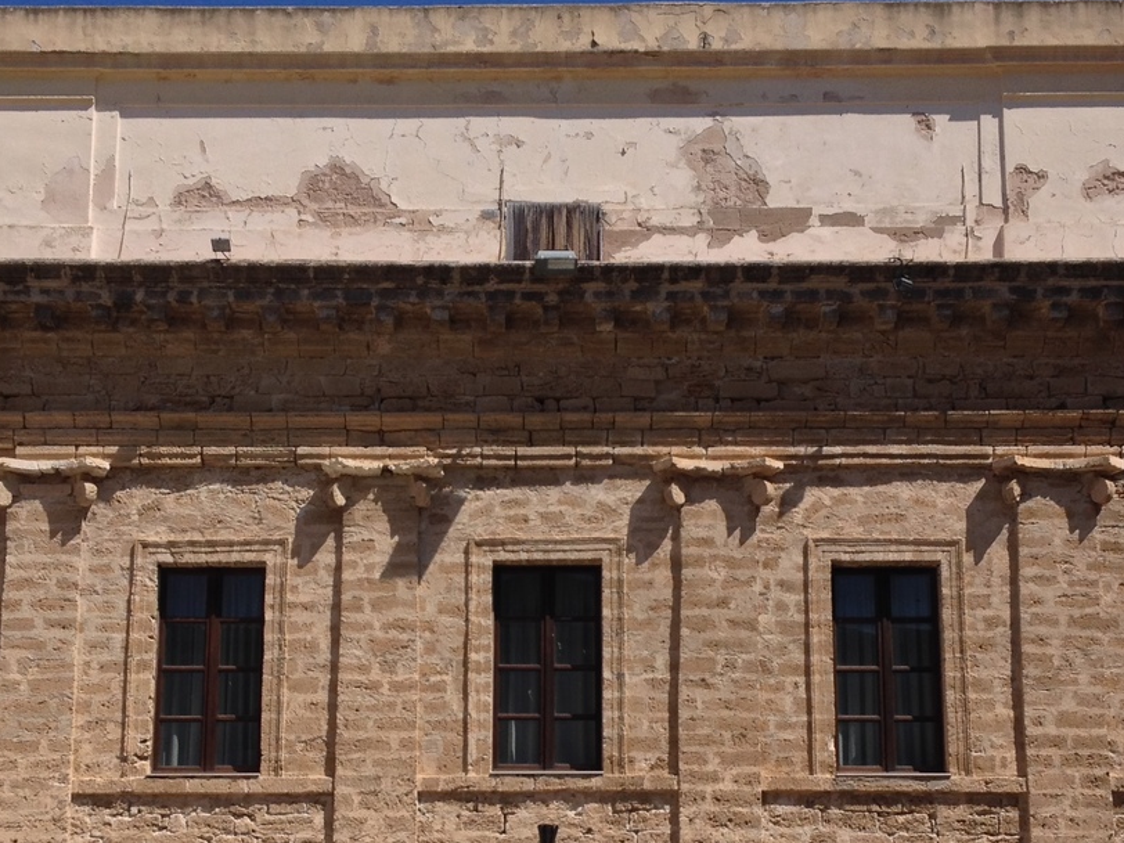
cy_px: 656
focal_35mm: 69
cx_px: 559
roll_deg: +0.1
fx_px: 2240
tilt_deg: +10.6
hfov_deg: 28.2
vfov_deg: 21.1
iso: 50
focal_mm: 4.28
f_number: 2.4
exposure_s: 1/2513
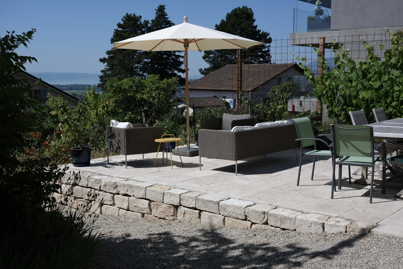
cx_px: 202
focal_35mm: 41
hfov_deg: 47.4
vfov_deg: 32.6
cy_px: 134
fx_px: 459
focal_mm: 27
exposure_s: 1/1250
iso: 160
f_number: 5.6
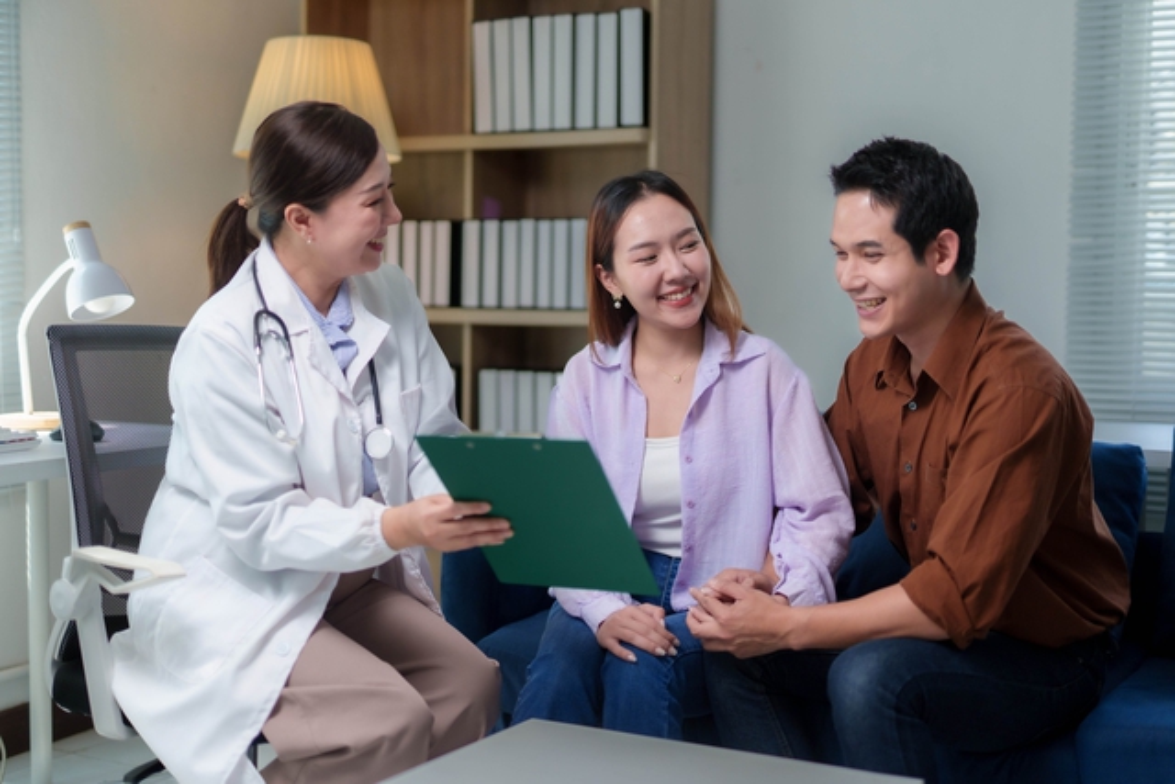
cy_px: 392
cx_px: 588
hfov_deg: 39.6
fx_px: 1632
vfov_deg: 27.0
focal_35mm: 50
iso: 400
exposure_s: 1/1600
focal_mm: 50
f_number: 1.4
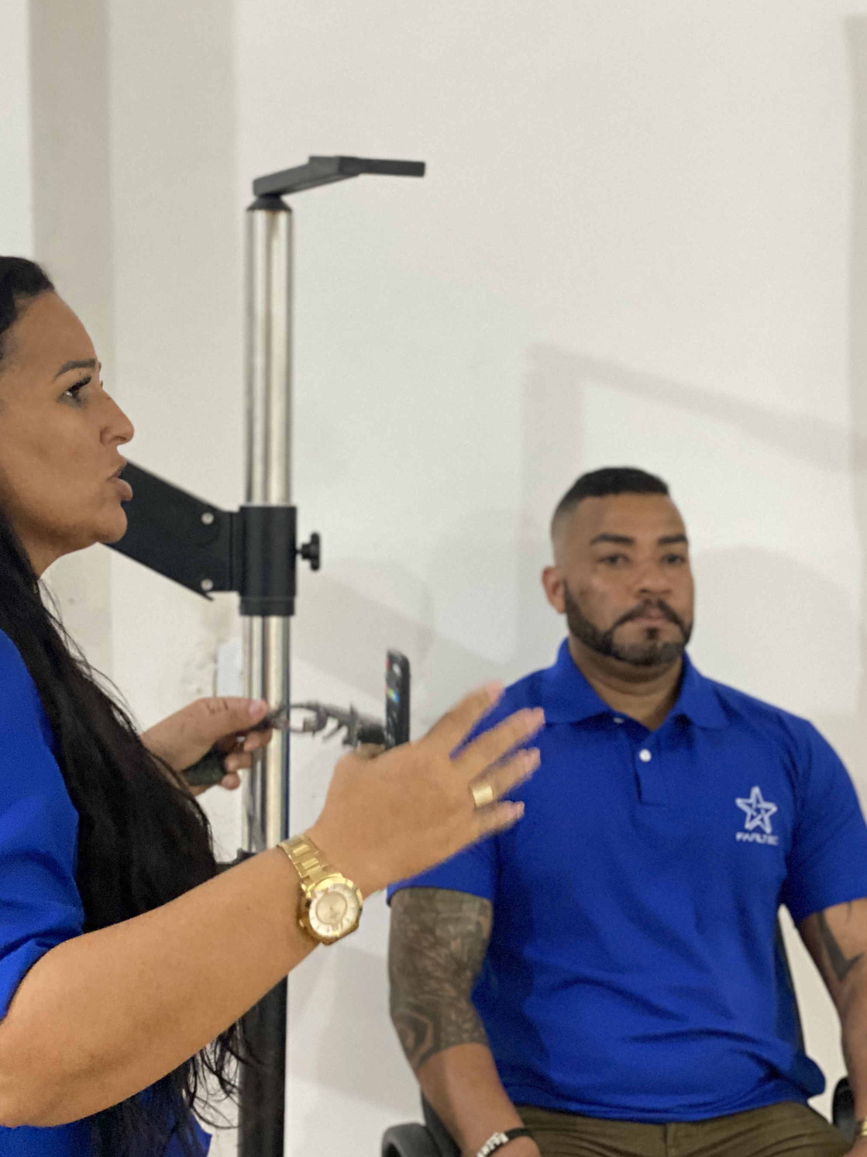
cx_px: 442
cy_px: 545
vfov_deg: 25.0
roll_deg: -1.0
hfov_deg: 18.9
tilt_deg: -0.1
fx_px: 2605
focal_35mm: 78
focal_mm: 6
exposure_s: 1/24
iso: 400
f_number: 2
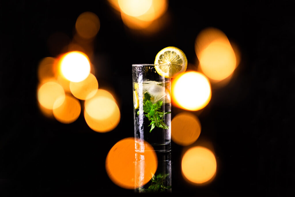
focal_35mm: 75
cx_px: 148
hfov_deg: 27.0
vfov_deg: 18.2
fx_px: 615
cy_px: 98
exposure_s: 1/400
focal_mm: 50
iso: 500
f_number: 2.2
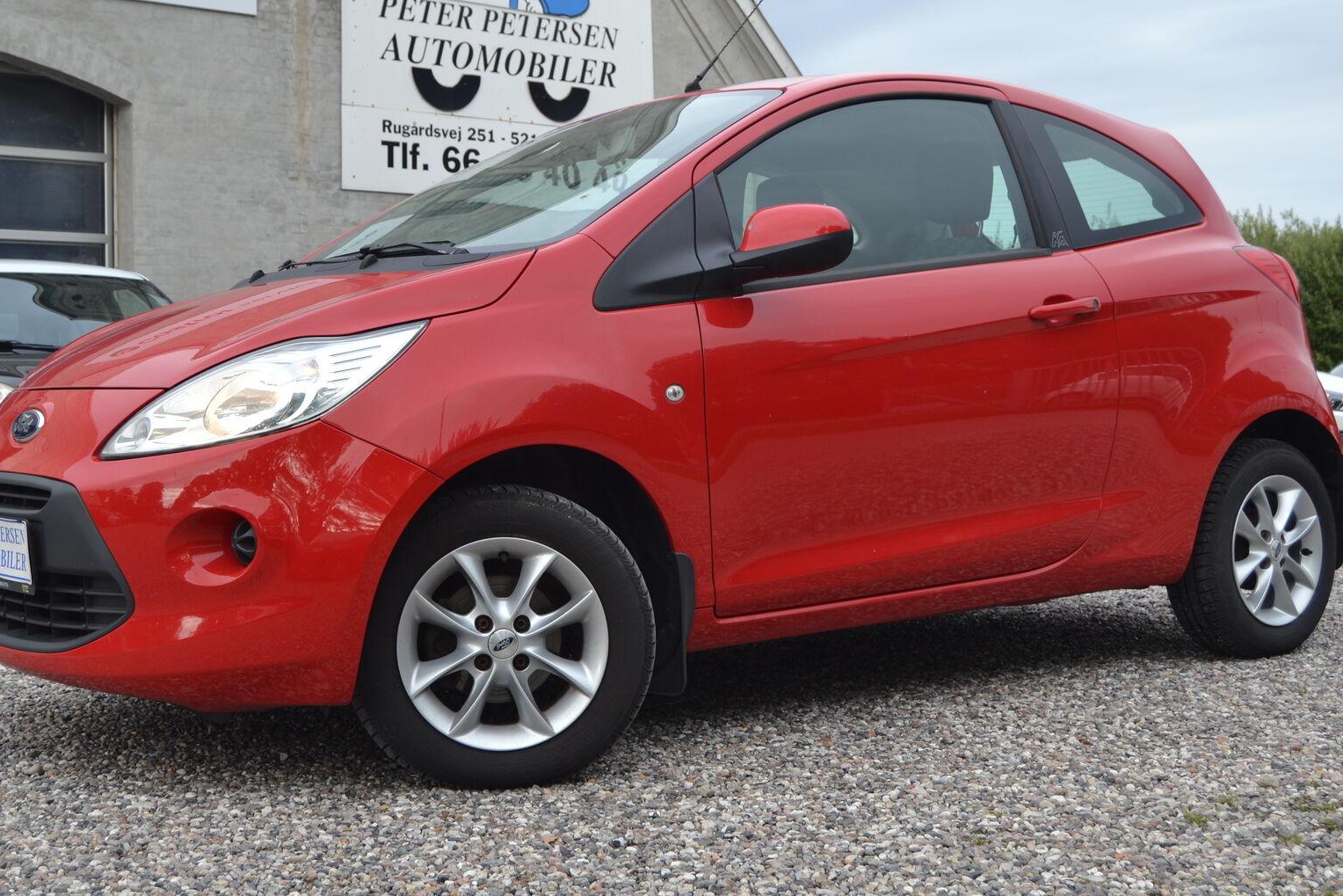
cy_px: 387
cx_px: 610
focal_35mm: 49
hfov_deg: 40.3
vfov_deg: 27.5
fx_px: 1828
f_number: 5.6
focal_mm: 26
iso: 100
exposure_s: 1/125
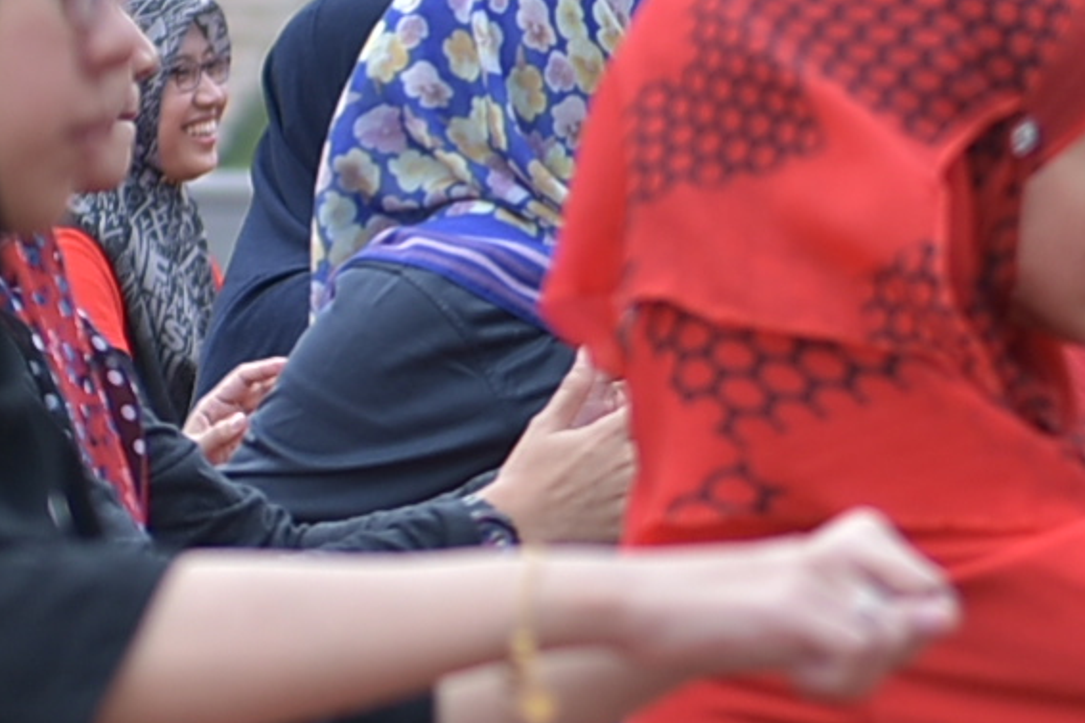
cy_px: 393
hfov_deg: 3.7
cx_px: 1532
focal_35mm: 556
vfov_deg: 2.5
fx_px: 16751
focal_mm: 70
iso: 100
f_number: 2.8
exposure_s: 1/200
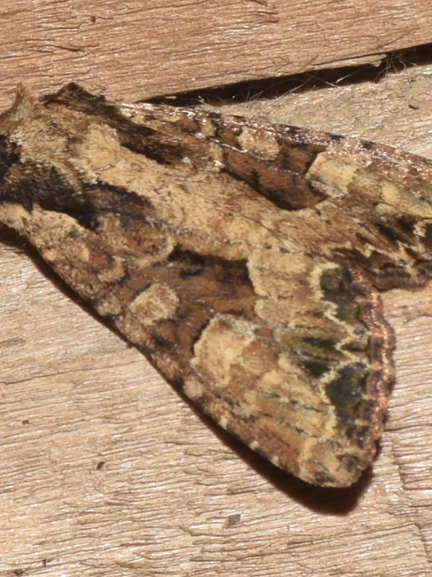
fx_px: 3425
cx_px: 195
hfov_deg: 7.2
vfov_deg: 9.6
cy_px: 288
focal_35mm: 206
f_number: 16
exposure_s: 1/160
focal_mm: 95
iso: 100
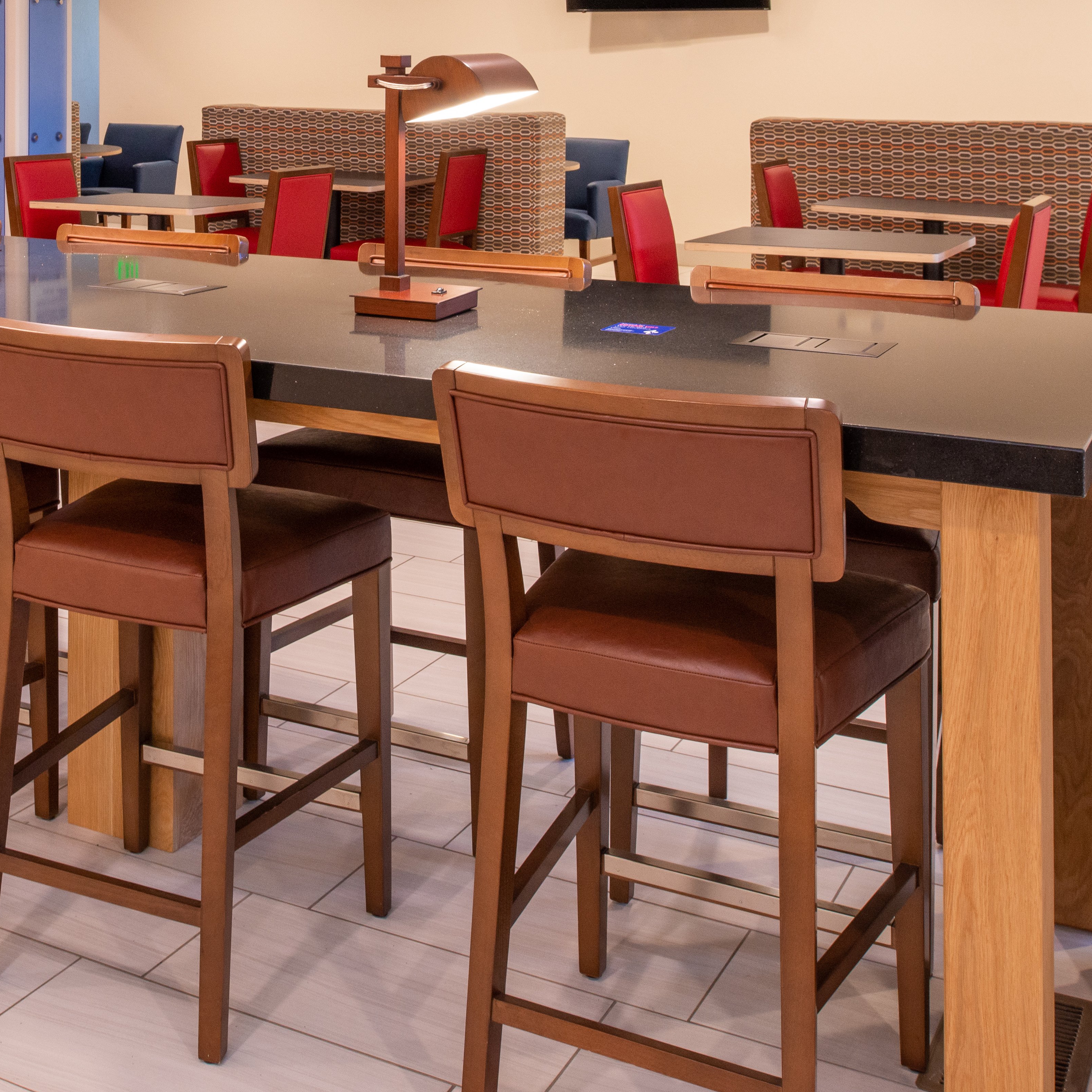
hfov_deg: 35.1
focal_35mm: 47
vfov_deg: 35.2
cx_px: 244
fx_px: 1677
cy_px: 264
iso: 640
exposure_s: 1/6
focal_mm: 24
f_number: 11
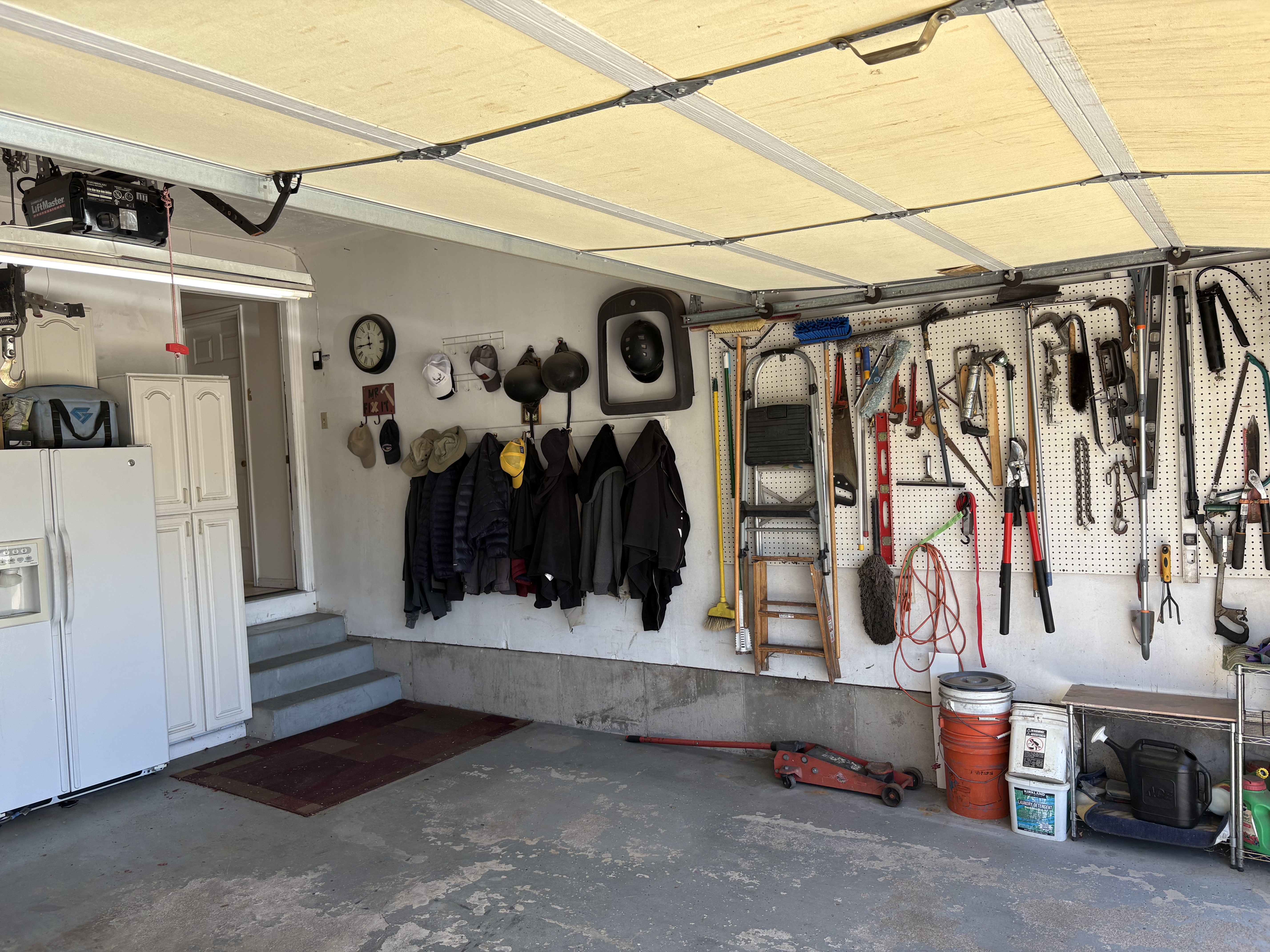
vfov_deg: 53.1
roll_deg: +2.5
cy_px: 476
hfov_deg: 67.3
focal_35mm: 26
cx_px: 635
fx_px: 954
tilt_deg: -0.9
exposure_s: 1/462
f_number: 1.6
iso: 50
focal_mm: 5.96
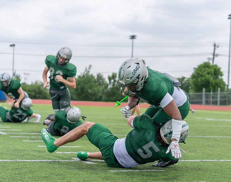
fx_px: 599
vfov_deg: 17.3
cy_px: 98
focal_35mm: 88
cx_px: 147
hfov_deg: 21.8
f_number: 3.5
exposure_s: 1/1250
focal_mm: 70
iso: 160
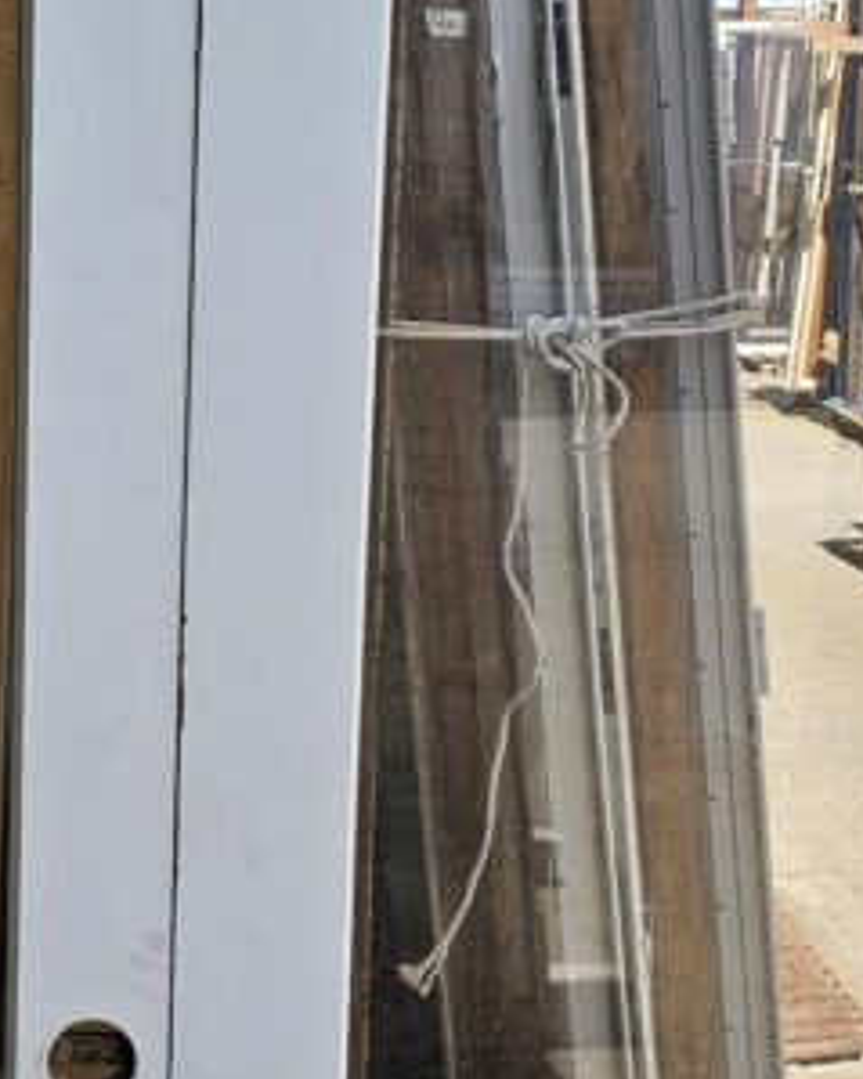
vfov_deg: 24.7
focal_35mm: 77
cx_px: 72
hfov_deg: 19.5
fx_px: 2460
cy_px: 657
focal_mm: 6.3
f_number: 1.7
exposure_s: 1/203
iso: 10
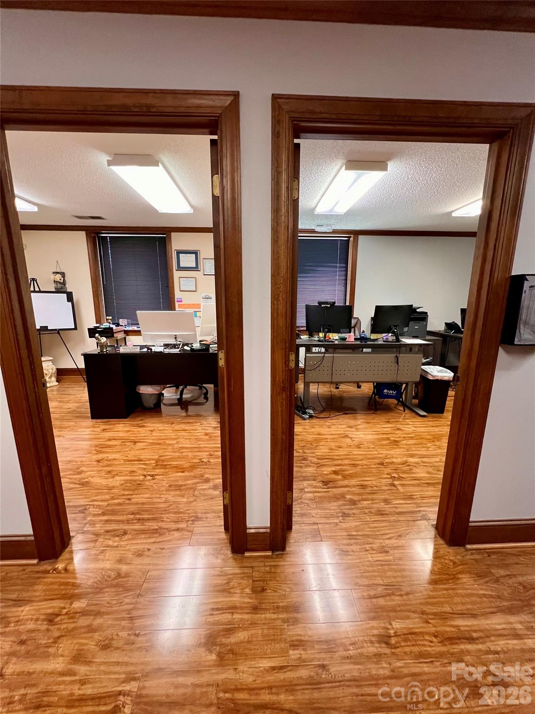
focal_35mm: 13
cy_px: 357
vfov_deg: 106.2
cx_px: 268
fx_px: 268
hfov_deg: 89.9
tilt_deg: -11.6
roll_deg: -0.7
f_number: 1.8
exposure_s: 1/60
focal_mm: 1.57
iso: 320
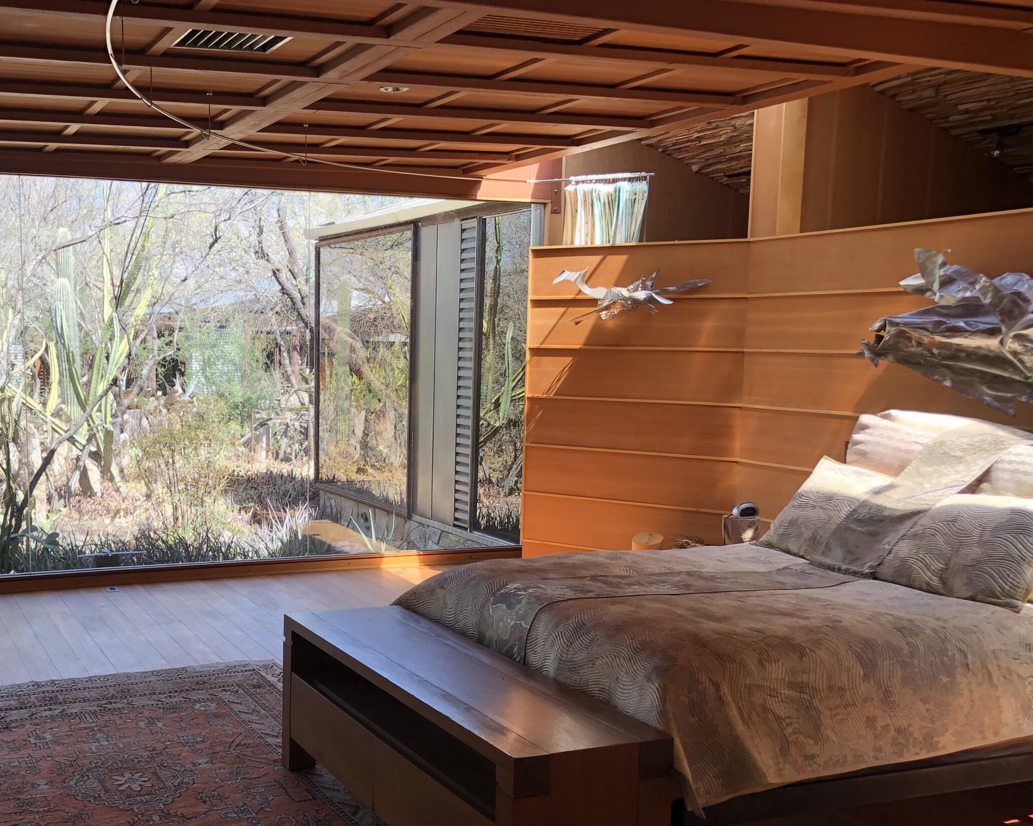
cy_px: 521
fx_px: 1223
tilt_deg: -6.6
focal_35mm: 40
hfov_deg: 45.3
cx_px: 363
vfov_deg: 37.1
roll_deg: +0.2
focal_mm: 4
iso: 20
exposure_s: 1/169
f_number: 1.8
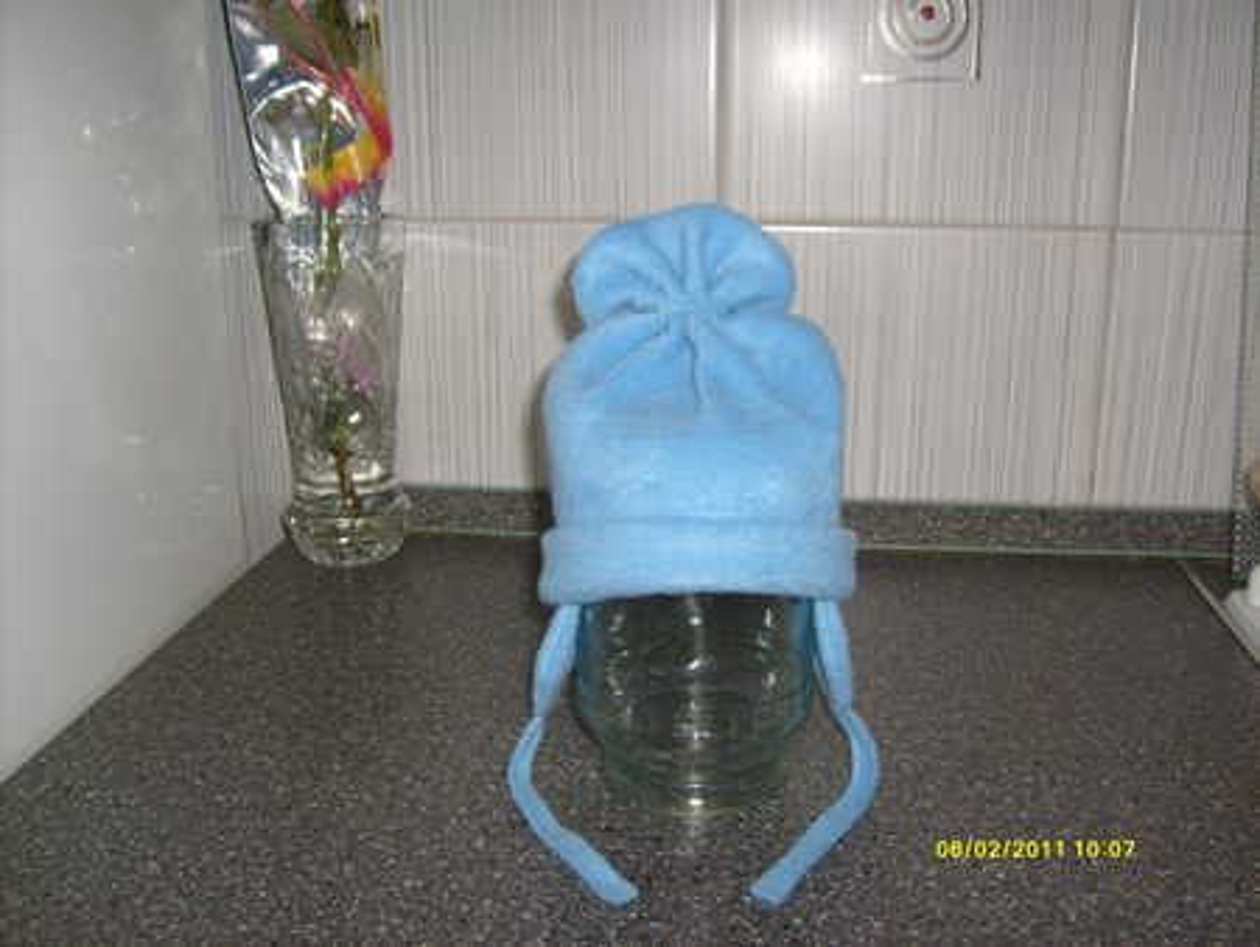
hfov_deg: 52.6
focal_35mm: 35
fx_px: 1275
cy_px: 474
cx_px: 630
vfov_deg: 40.7
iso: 100
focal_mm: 5.8
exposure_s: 1/45
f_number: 2.8
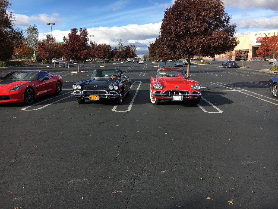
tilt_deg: -10.2
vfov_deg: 48.2
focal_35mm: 29
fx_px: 233
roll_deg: +2.7
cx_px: 139
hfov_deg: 61.7
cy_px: 104
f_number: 2.2
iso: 25
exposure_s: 1/1026
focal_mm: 4.15
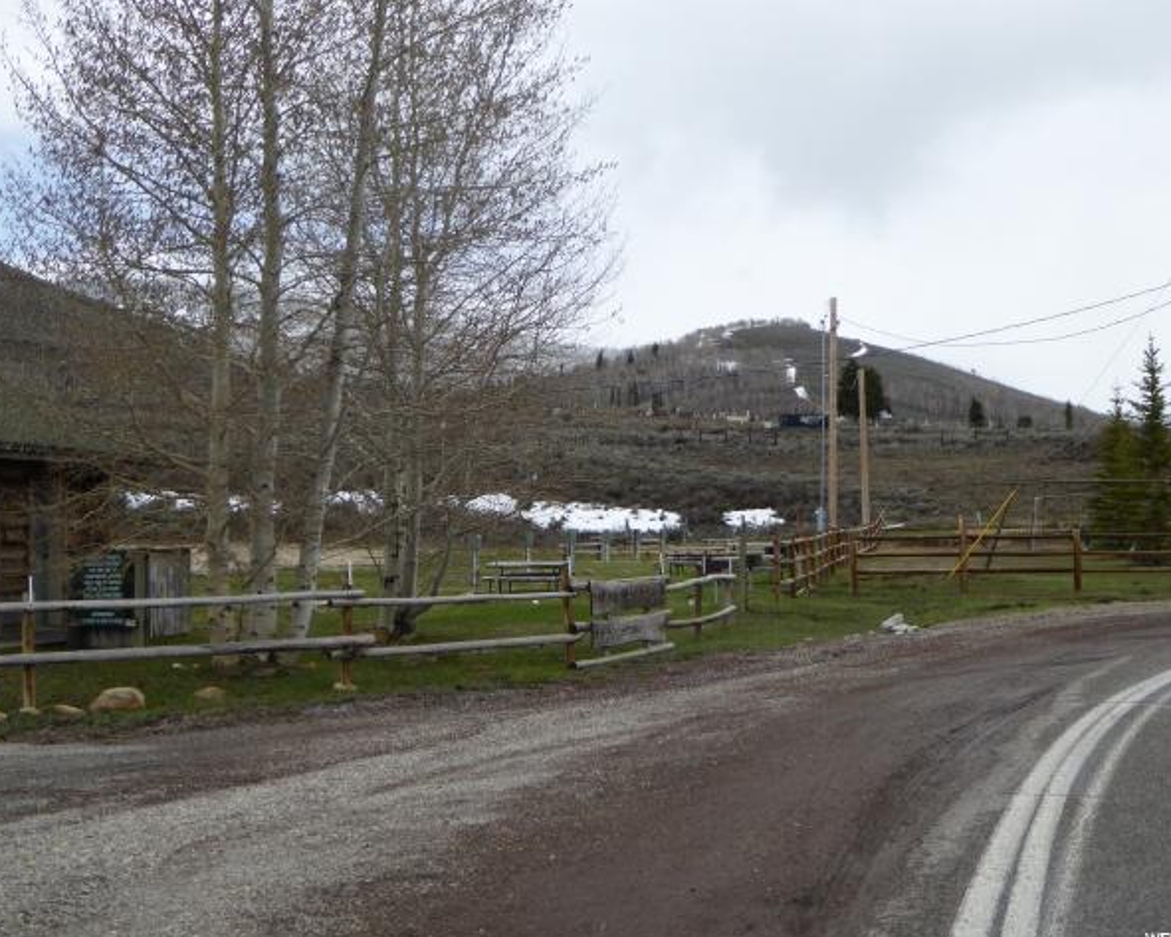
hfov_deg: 33.6
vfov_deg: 27.1
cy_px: 471
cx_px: 575
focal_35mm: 56
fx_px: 1941
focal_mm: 9
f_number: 4.1
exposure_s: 1/800
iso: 100
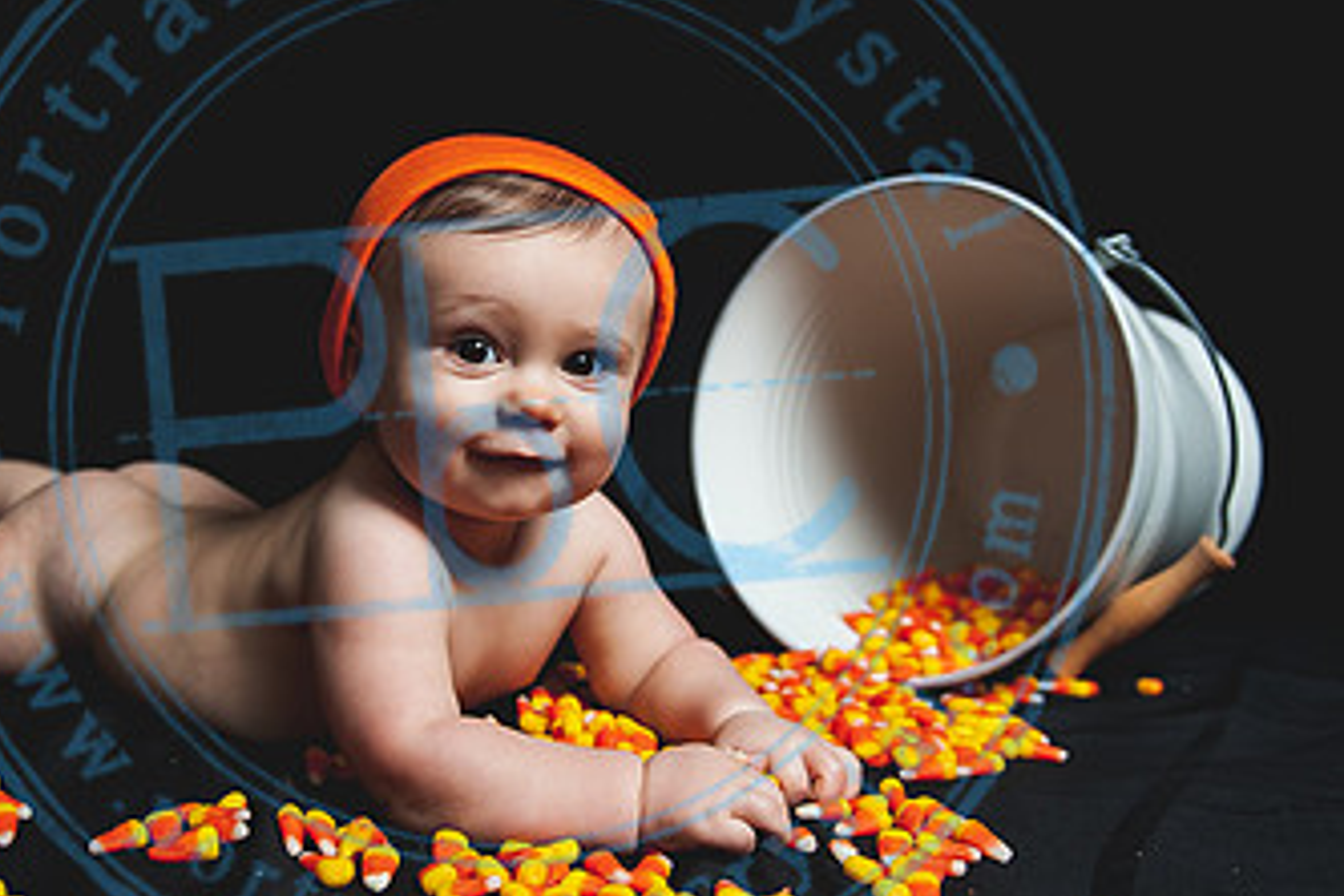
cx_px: 464
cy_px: 416
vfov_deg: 28.6
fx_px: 1755
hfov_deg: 41.5
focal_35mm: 47
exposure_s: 1/200
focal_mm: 27
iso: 200
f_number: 2.8
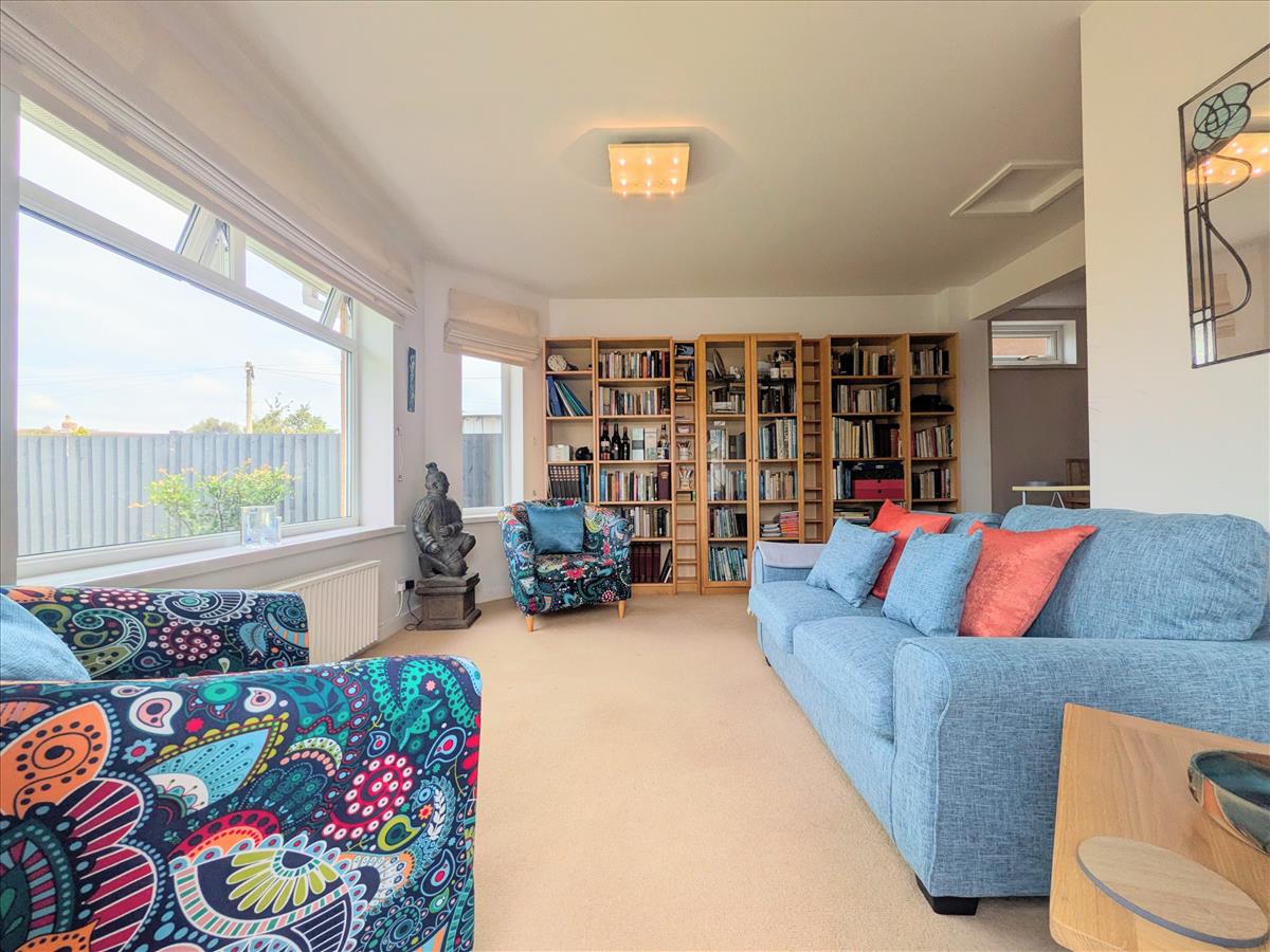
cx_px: 635
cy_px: 476
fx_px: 514
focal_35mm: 14
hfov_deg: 102.1
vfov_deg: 85.7
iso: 54
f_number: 2.2
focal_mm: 1.83
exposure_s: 1/735
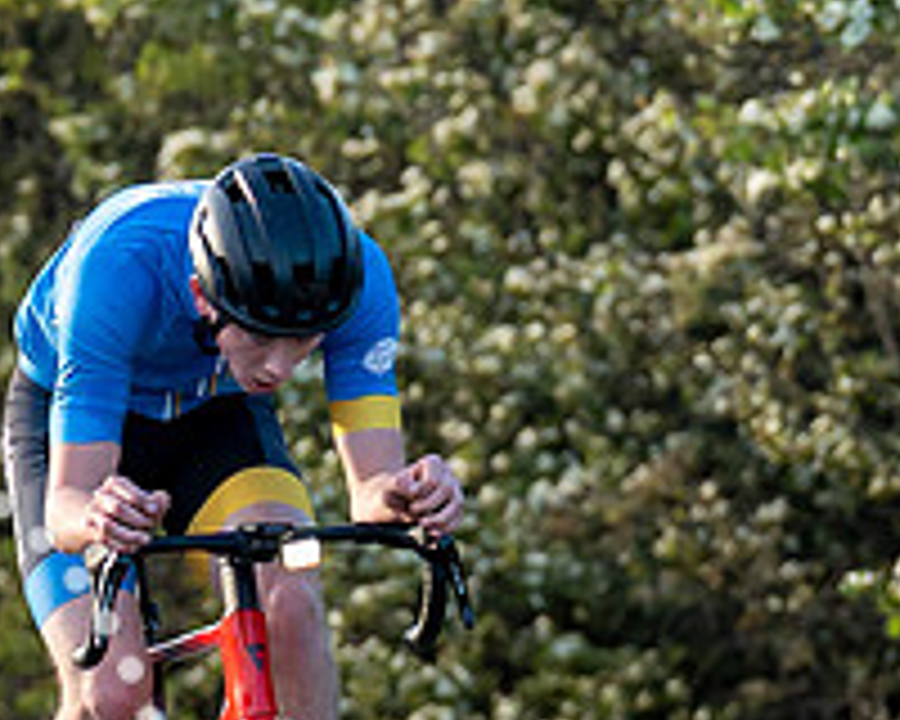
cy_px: 234
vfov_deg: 1.1
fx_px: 36439
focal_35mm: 1368
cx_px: 388
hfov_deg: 1.4
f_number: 4
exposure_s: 1/1000
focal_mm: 200
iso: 640
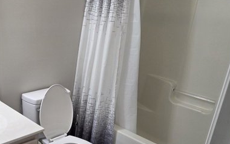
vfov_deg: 31.0
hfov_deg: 45.5
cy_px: 100
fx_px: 257
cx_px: 43
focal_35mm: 41
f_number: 1.8
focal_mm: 5.4
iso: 160
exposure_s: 1/120
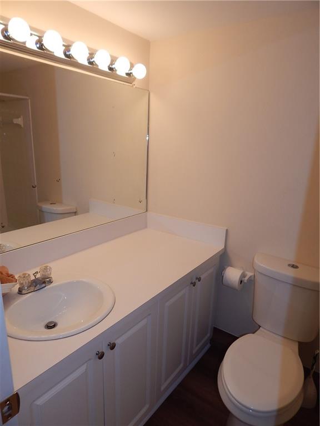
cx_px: 160
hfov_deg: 58.9
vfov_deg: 73.9
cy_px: 213
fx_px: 283
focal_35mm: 23
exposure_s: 1/100
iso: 125
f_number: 3
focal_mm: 4
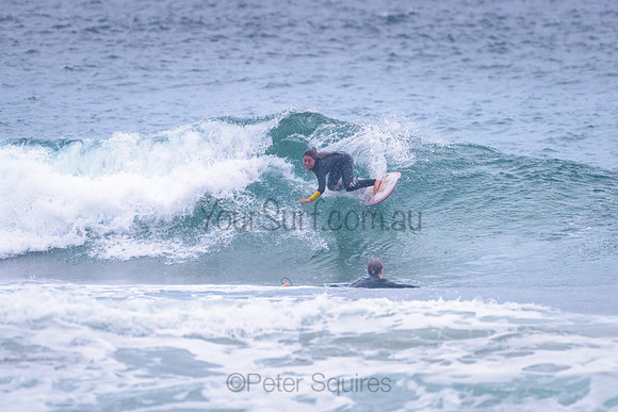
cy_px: 183
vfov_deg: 2.2
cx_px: 350
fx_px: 10524
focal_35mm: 613
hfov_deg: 3.4
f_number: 5.6
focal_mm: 500
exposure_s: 1/2000
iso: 2200
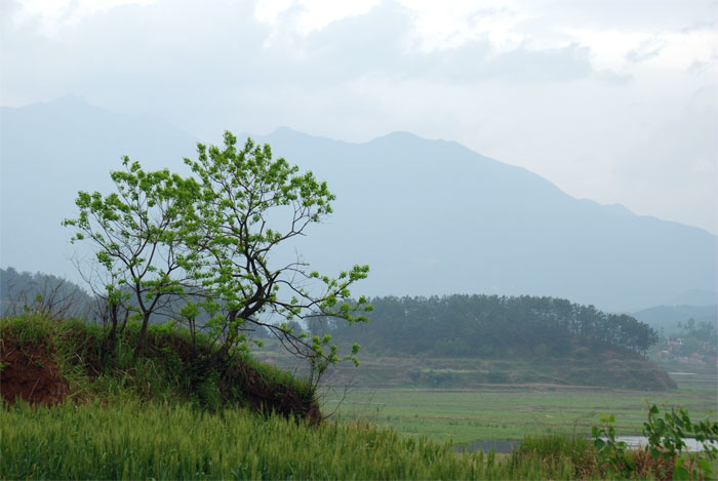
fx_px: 1678
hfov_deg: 24.2
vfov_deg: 16.3
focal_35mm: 84
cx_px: 359
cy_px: 240
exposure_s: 1/200
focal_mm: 56
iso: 100
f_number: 8
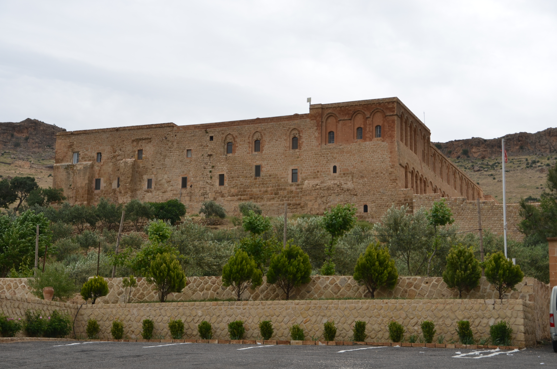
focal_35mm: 63
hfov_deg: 32.0
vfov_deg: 21.5
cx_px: 278
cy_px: 184
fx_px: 973
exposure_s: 1/200
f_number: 7.1
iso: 200
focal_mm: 42
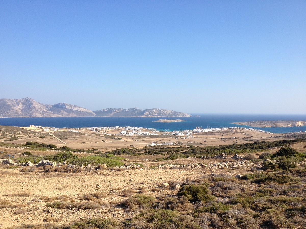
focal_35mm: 35
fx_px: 309
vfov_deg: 40.7
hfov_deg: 52.6
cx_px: 153
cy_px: 114
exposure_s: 1/1493
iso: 50
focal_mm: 4.28
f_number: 2.4
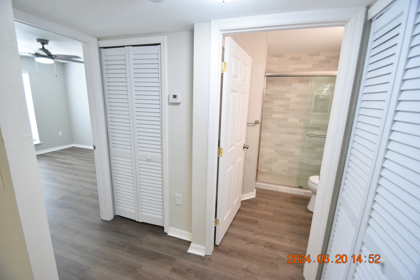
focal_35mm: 15
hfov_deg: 100.4
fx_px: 175
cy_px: 140
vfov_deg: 77.3
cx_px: 210
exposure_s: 1/60
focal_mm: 10
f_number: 4
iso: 720
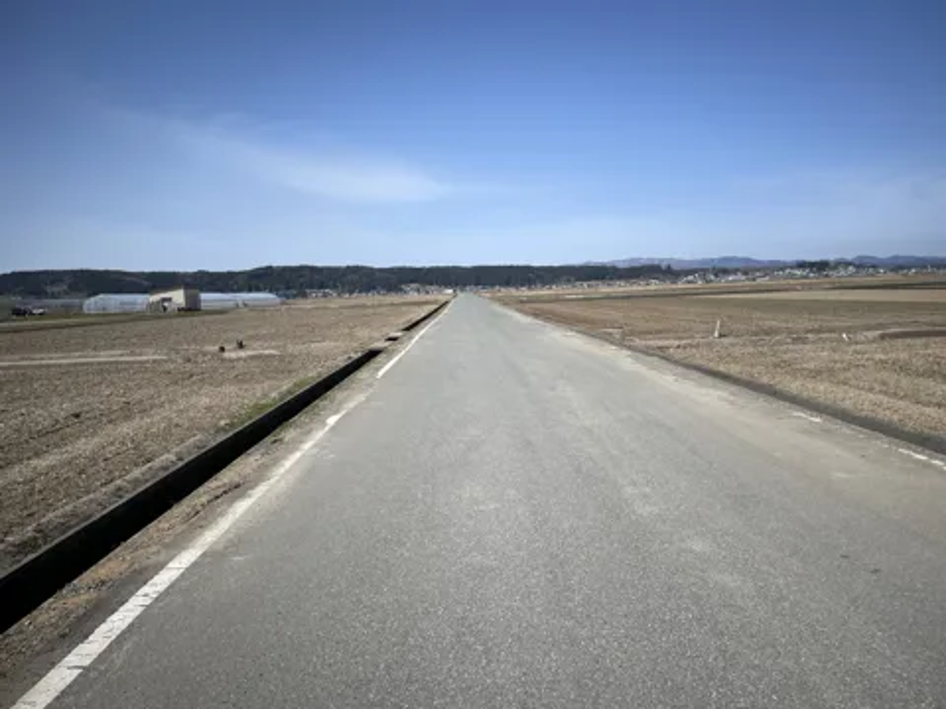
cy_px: 354
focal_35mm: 26
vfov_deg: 53.1
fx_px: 711
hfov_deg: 67.3
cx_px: 473
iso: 32
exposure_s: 1/4831
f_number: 1.6
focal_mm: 4.2
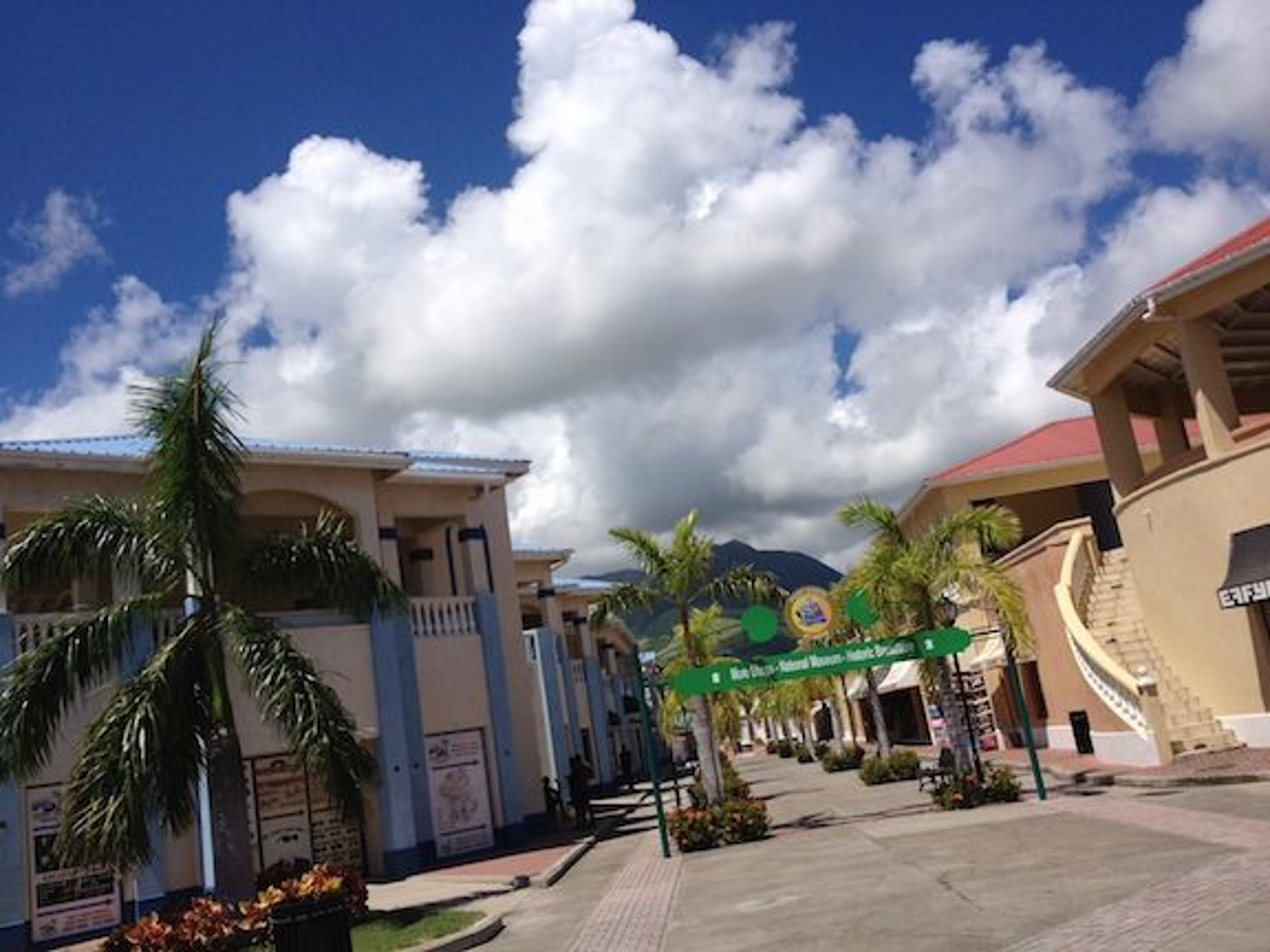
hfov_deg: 52.6
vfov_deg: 40.7
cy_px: 476
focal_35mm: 35
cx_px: 635
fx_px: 1284
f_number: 2.4
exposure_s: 1/3460
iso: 64
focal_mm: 4.28
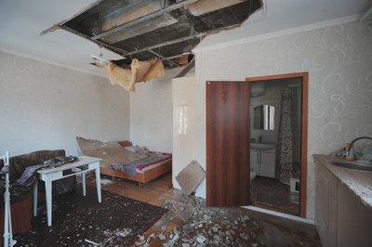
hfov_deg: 96.8
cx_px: 186
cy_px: 124
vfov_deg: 73.6
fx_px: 165
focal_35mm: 16
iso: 1600
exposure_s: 1/100
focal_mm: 16
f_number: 5.6
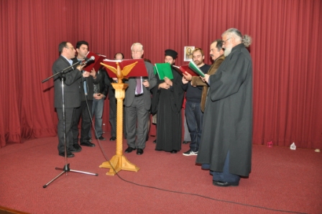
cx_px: 161
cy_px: 107
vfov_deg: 47.9
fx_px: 241
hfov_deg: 67.4
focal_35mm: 27
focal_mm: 18
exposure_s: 1/60
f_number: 4
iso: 800
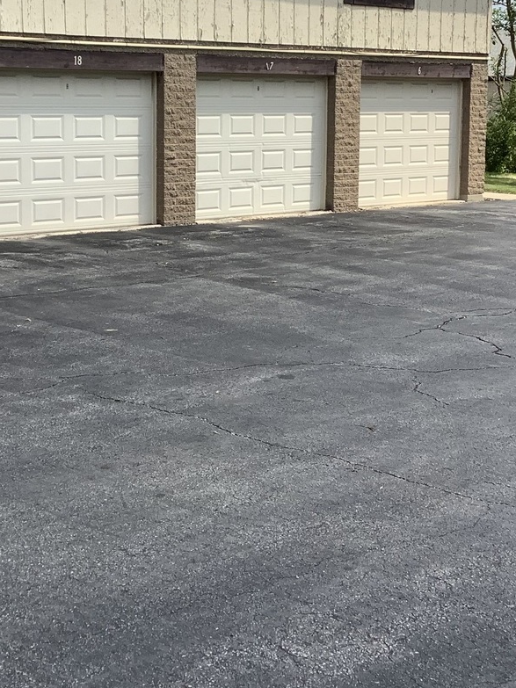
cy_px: 228
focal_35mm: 57
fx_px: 1133
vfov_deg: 33.5
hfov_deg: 25.6
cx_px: 222
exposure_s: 1/1031
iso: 25
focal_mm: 3.3
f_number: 2.4
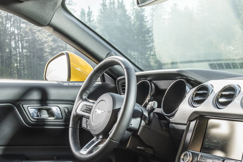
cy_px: 134
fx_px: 466
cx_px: 140
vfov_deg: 19.5
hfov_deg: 29.2
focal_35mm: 69
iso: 400
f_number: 8
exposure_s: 1/200
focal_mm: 35
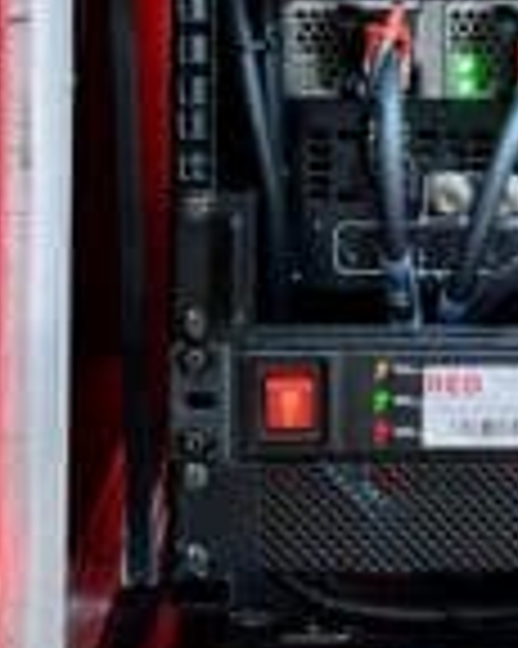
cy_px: -104
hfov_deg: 5.8
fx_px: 5007
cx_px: 822
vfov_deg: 7.4
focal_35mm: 261
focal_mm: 9
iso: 250
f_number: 2.8
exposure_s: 1/50
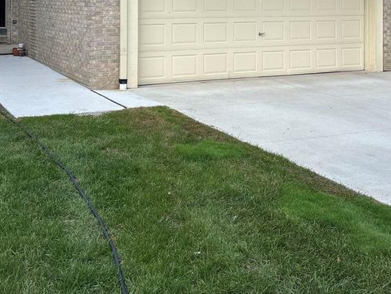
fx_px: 610
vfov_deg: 25.6
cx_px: 194
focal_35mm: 54
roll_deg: -0.7
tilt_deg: +1.5
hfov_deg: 35.5
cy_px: -5
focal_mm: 5.96
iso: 50
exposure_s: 1/1418
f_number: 1.6
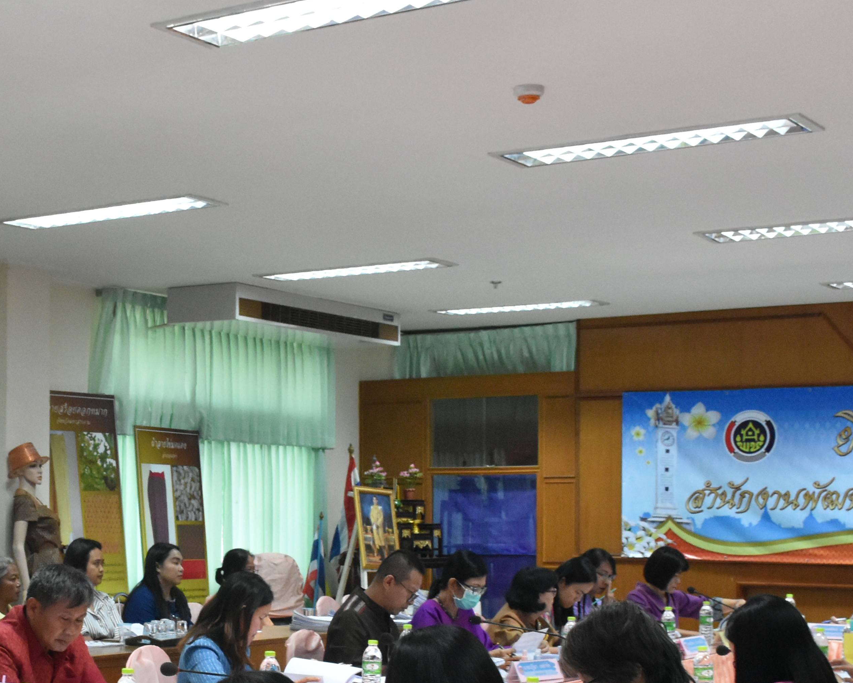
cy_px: 590
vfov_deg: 22.4
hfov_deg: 28.0
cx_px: 240
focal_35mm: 67
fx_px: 1692
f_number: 6.3
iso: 3200
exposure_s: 1/160
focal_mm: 20
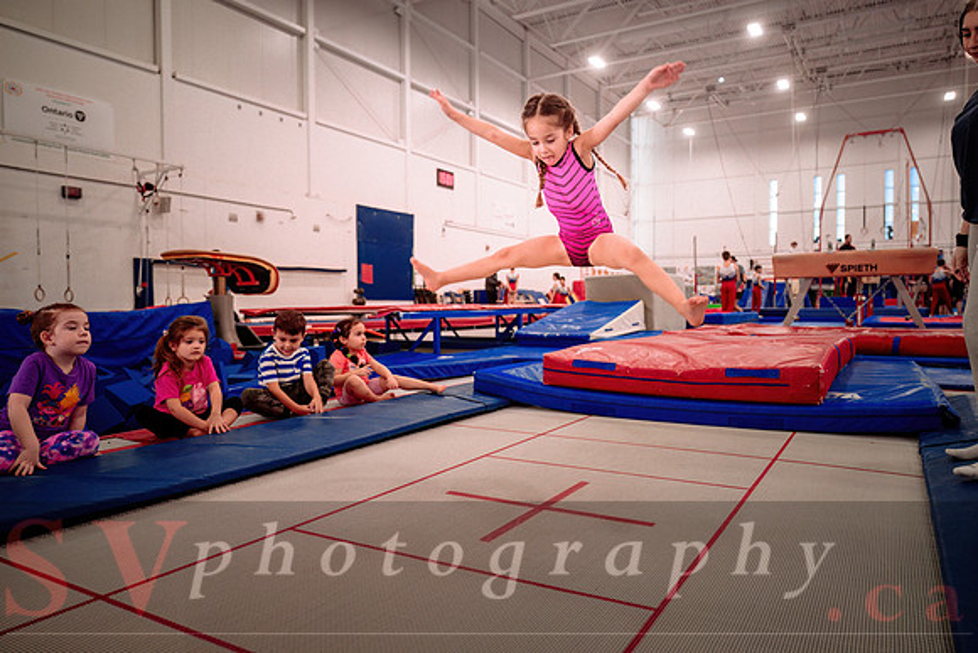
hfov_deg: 69.4
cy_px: 326
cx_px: 489
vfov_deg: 49.6
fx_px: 706
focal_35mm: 26
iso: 1600
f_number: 2.8
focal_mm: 26
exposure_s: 1/400
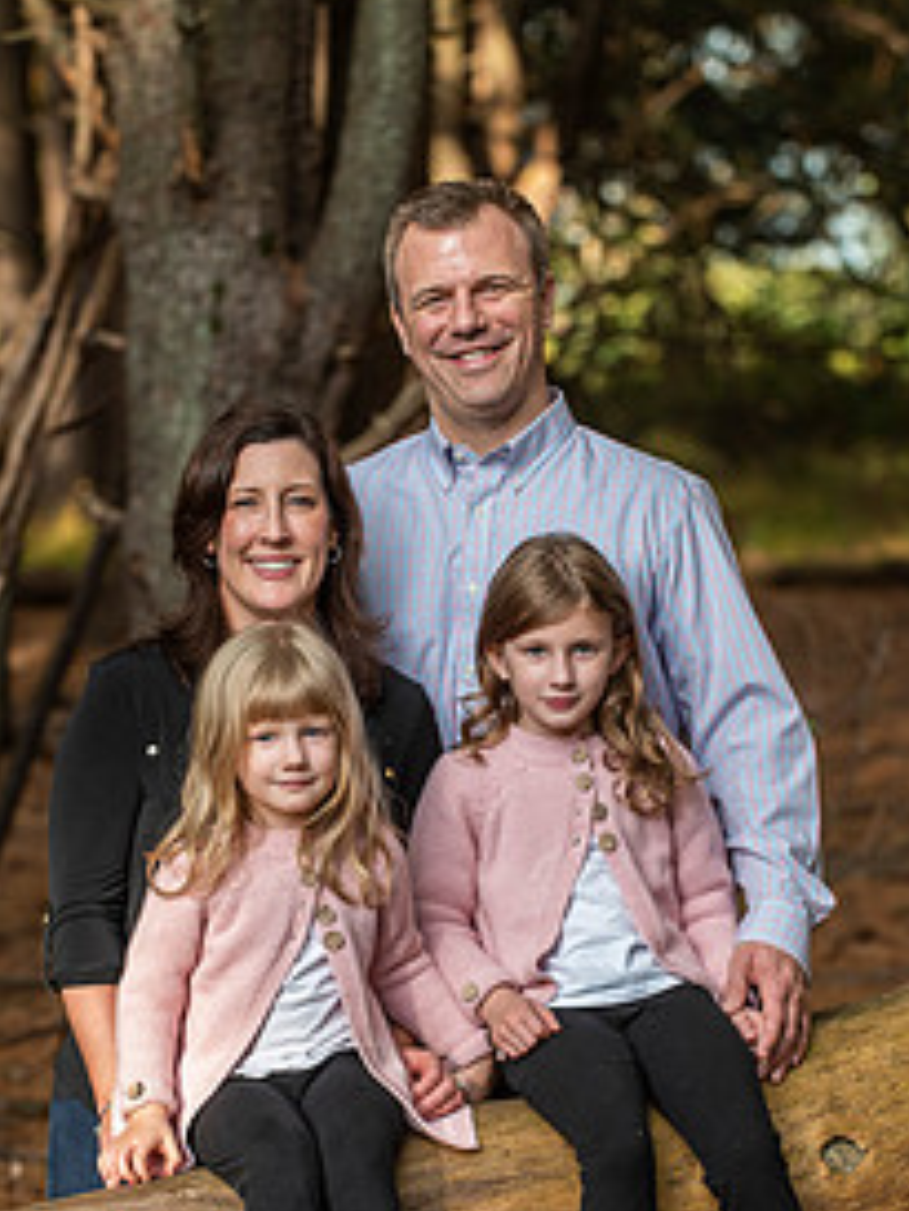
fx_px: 6437
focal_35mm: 184
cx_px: 448
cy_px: 794
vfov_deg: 10.7
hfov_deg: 8.1
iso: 250
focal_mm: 116
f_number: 4.5
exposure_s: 1/160
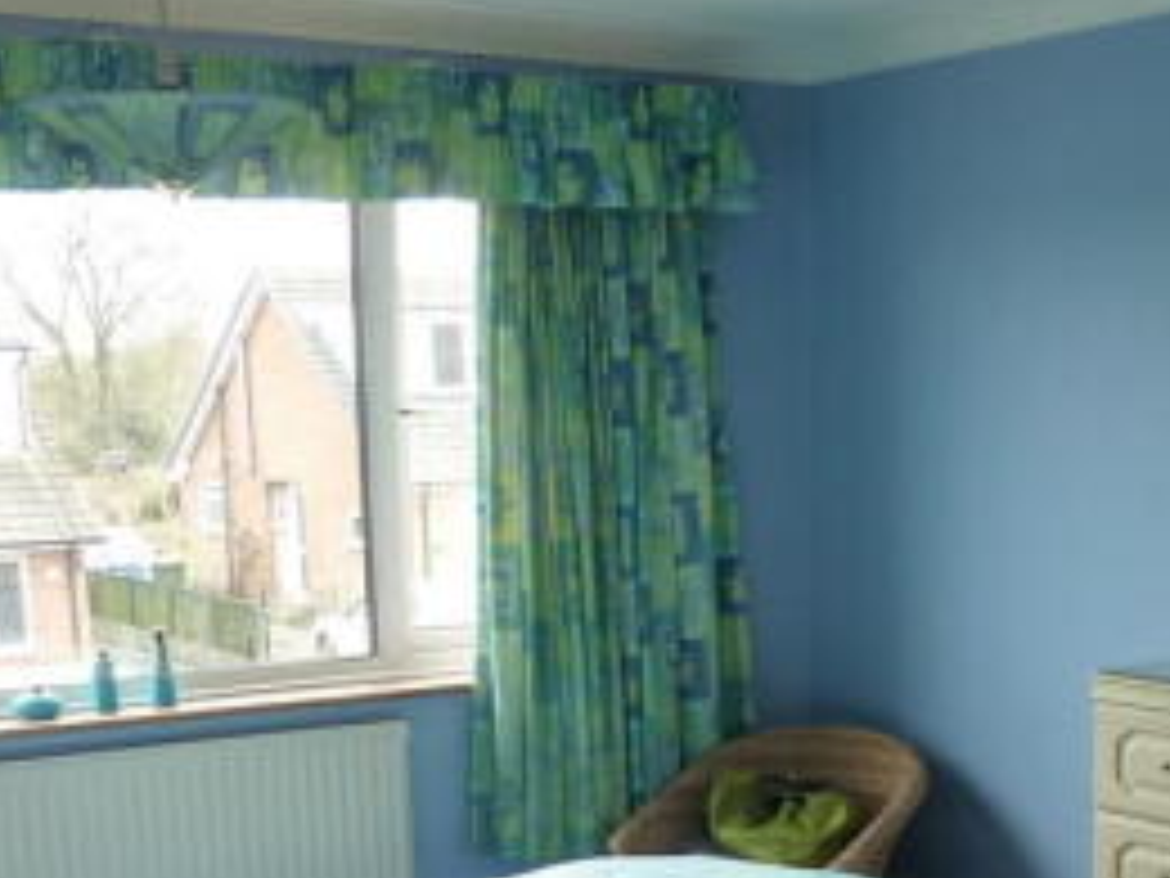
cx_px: 790
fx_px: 1893
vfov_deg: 25.0
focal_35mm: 56
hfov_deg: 34.0
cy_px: 853
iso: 200
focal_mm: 4.1
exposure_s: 1/30
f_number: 3.3
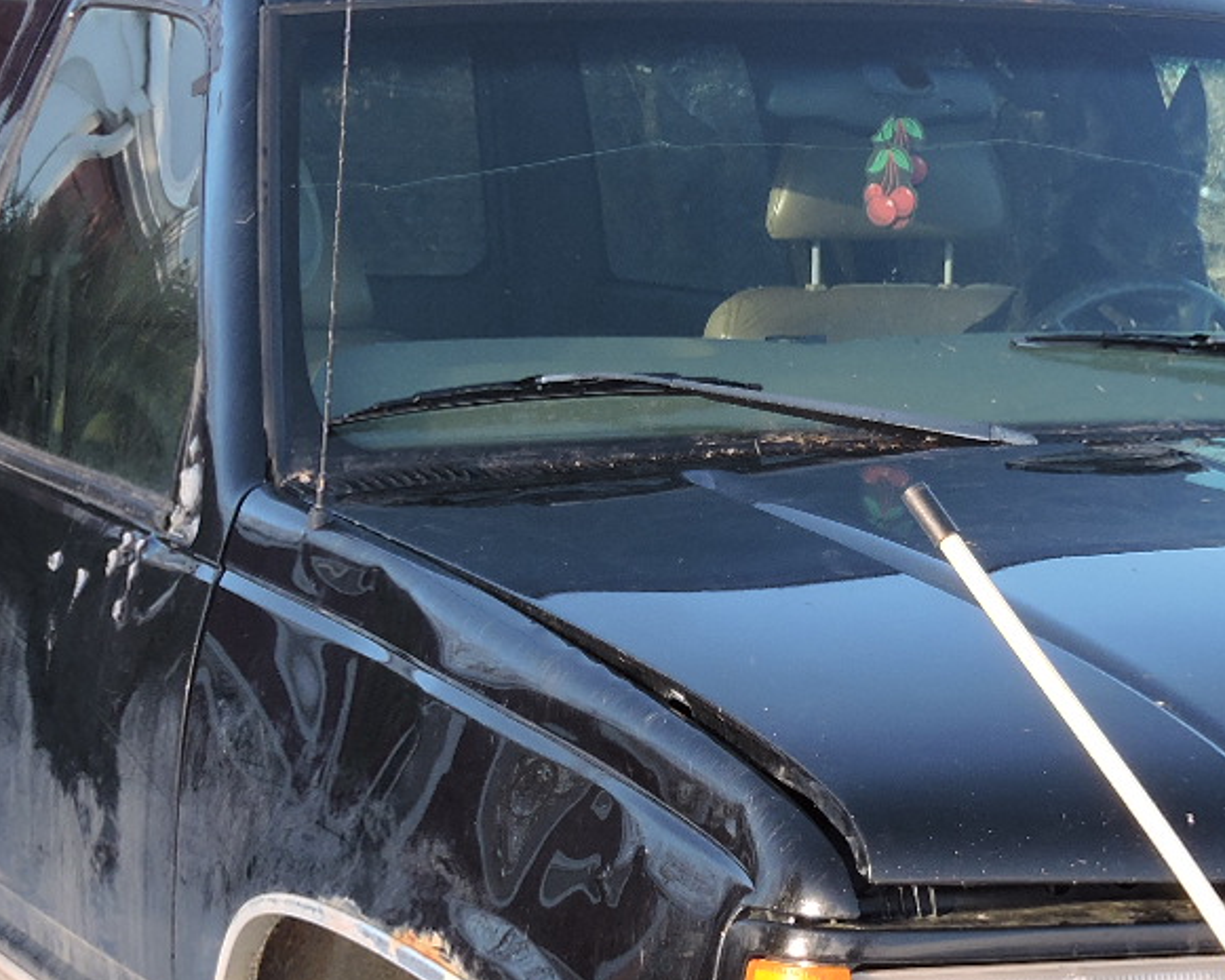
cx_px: 772
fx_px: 4388
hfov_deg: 15.9
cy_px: 672
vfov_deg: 12.7
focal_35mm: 121
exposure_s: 1/125
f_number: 4
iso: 100
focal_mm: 8.1
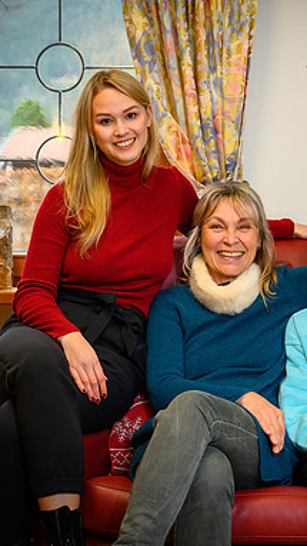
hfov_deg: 14.7
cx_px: 290
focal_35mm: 81
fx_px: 1172
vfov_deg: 26.2
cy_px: 273
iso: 800
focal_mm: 51
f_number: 4
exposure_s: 1/100
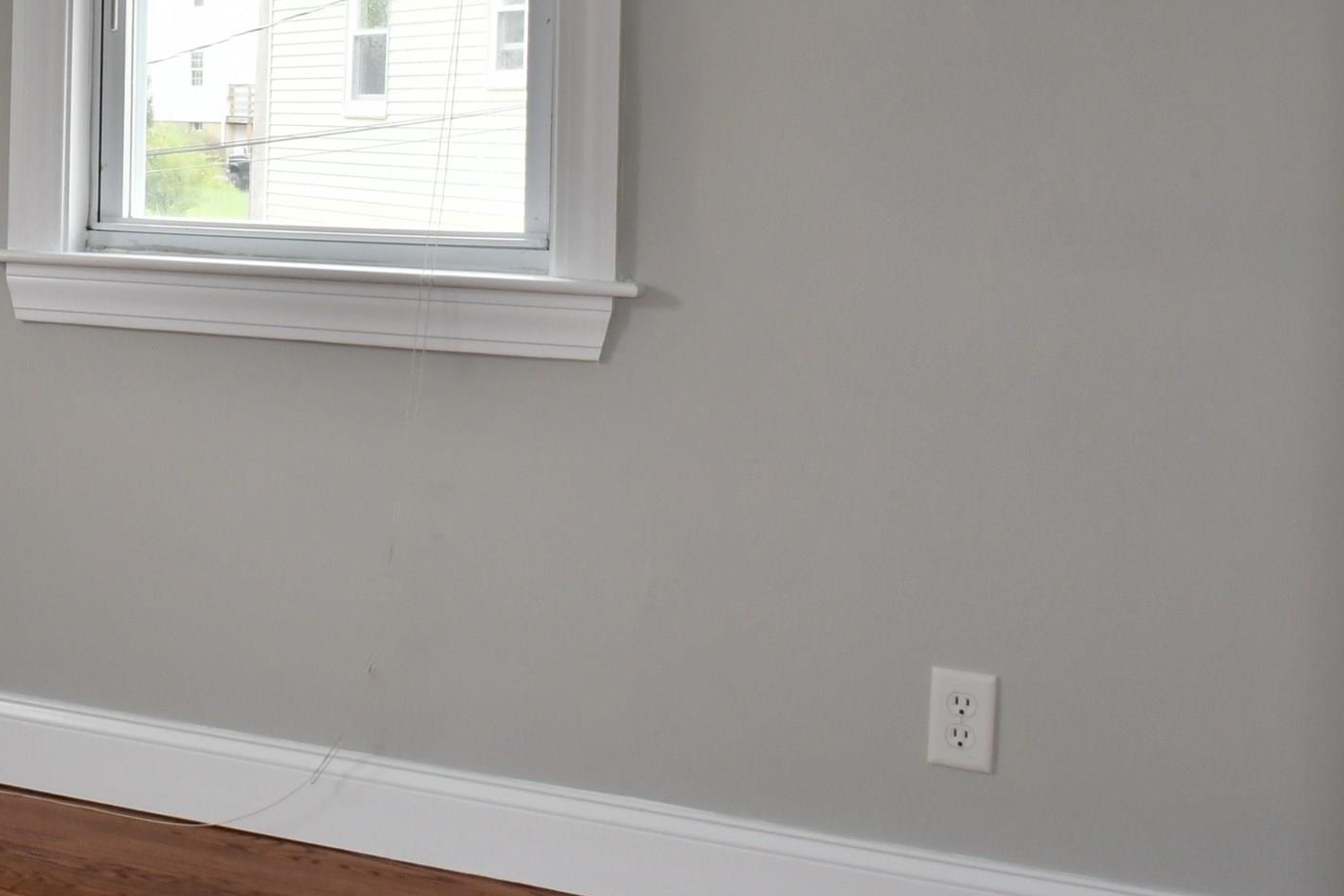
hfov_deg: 32.0
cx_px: 17
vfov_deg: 22.9
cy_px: 141
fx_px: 2165
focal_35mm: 58
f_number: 3.5
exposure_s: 1/125
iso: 280
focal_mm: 18
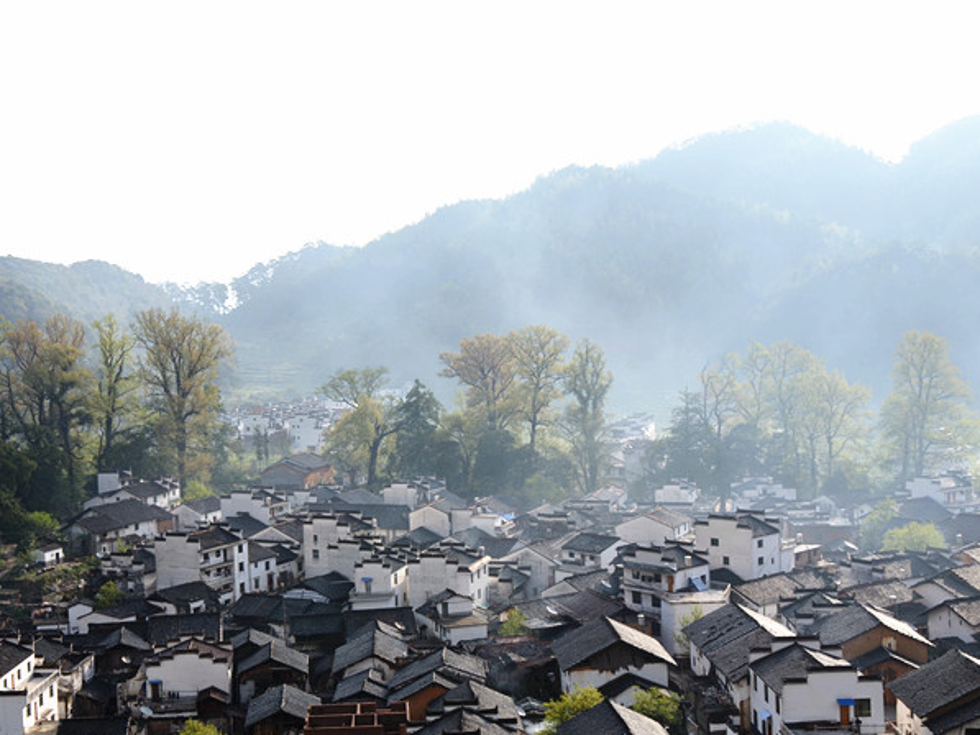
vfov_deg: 27.0
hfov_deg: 35.4
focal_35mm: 54
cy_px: 391
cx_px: 394
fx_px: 1529
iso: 100
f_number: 8
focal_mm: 28
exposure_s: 1/250
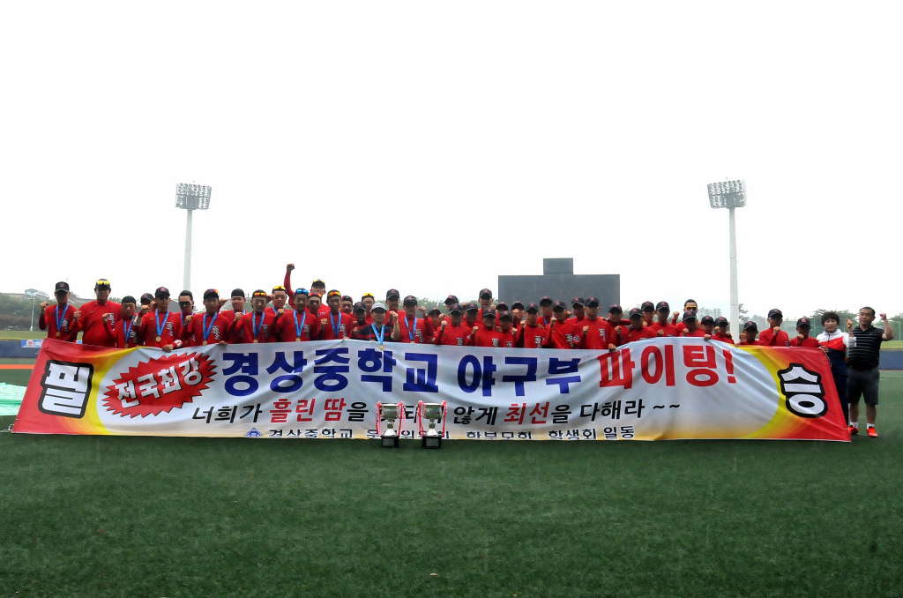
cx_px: 452
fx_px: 751
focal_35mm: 30
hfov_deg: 62.0
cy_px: 299
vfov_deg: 43.4
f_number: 11
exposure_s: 1/250
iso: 1600
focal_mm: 20
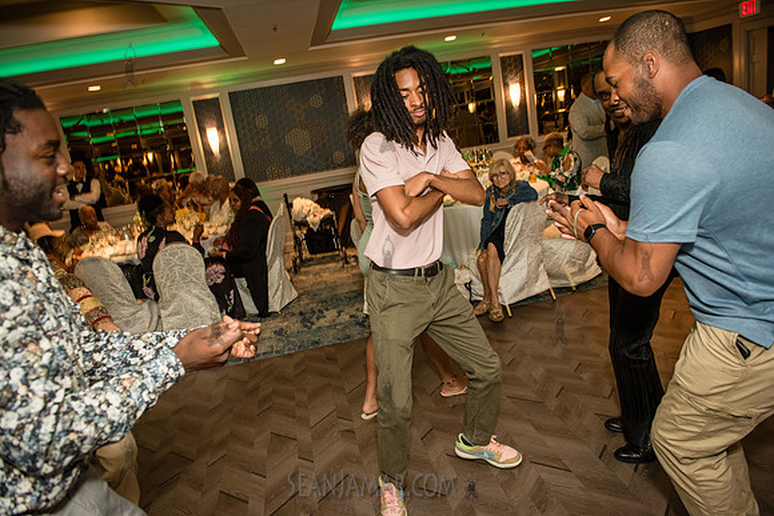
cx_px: 387
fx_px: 559
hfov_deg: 69.4
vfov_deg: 49.6
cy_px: 258
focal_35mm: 26
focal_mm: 26
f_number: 3.5
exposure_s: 1/160
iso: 1600
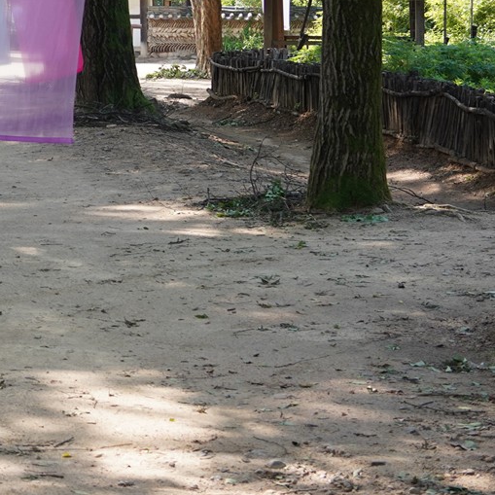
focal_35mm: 117
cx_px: -211
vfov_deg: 14.4
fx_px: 1893
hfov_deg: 14.1
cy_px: -124
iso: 250
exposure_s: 1/200
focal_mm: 35
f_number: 4.5
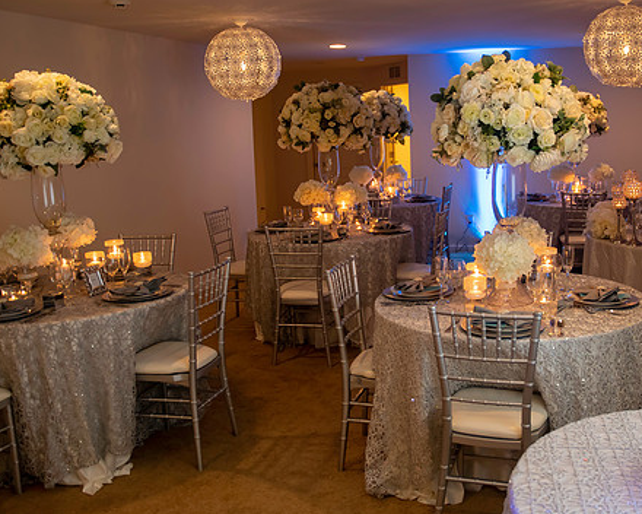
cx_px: 410
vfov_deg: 41.1
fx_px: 684
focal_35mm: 36
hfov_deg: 49.7
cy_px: 219
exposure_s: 1/60
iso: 900
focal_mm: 16
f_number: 2.8
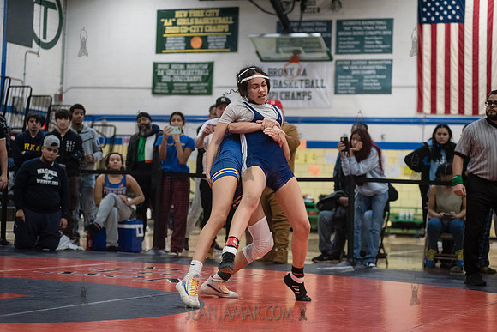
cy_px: 166
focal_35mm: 80
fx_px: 1105
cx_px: 248
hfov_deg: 25.4
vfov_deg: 17.1
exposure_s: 1/500
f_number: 3.5
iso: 8000
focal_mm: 80
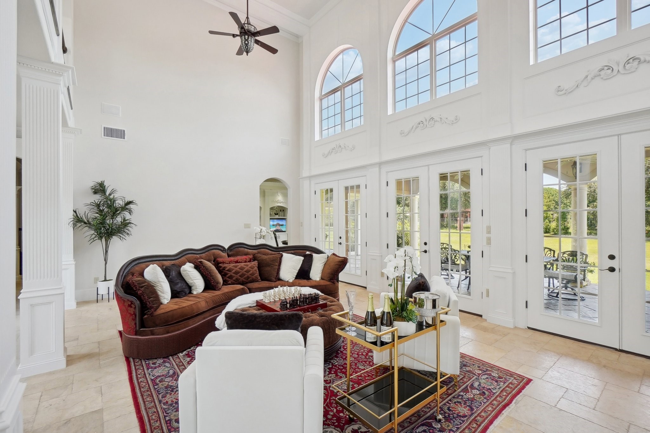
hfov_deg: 100.4
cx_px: 325
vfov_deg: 77.3
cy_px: 216
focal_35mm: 15
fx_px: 271
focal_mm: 10
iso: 400
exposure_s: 1/90
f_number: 8
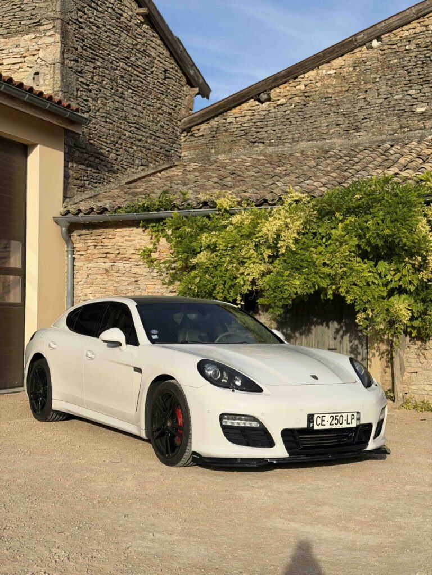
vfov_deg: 39.7
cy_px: 288
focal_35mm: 48
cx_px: 216
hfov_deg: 30.3
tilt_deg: +1.8
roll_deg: -1.4
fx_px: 799
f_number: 1.78
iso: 64
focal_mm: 6.76
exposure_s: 1/4329
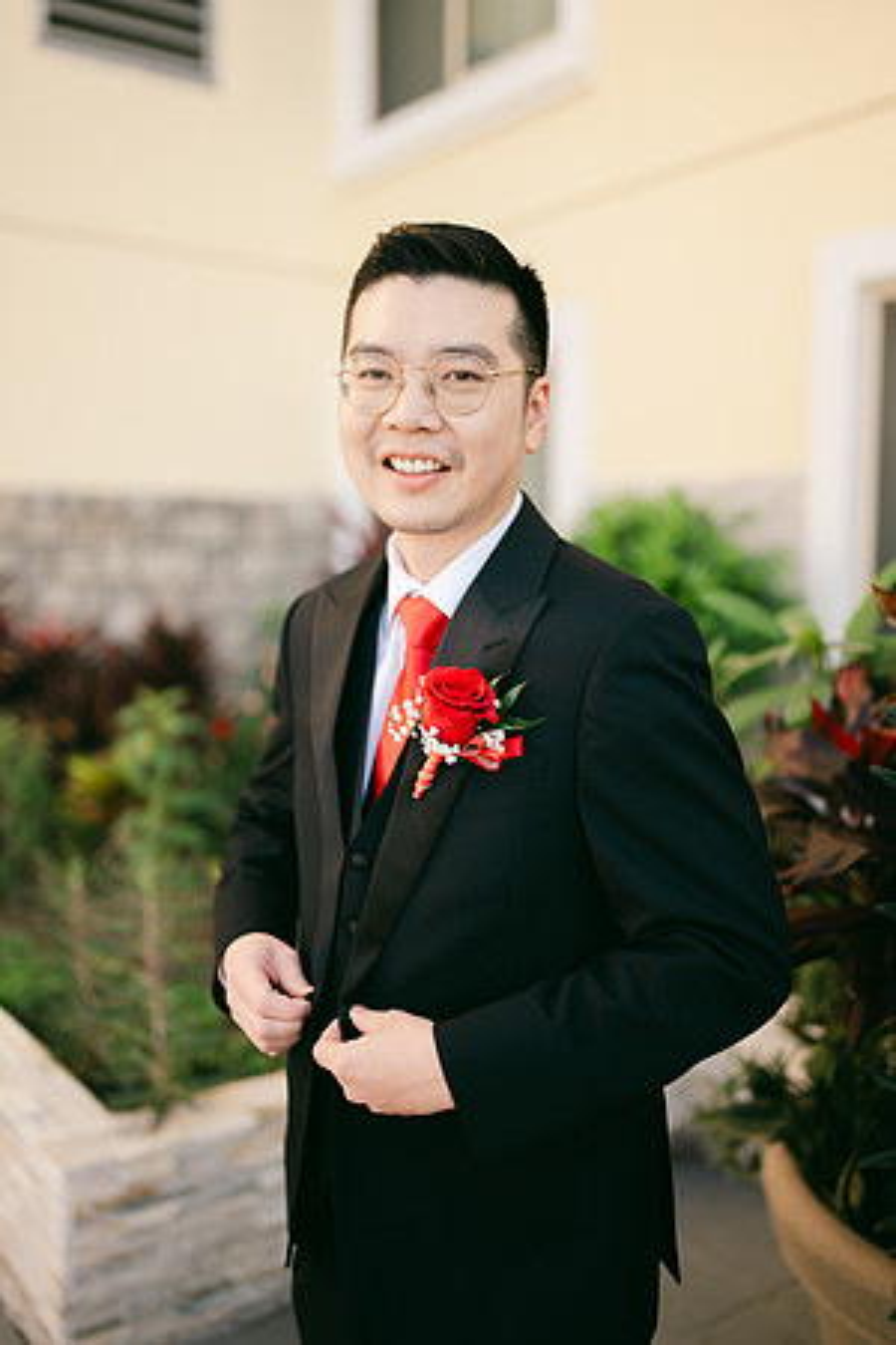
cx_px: 448
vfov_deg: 54.4
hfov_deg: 37.9
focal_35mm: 35
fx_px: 1307
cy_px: 672
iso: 64
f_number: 1.2
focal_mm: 35
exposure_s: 1/800
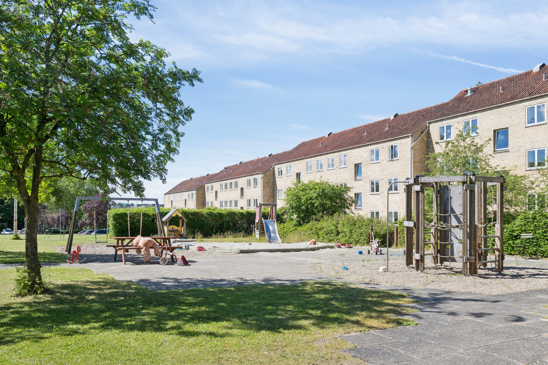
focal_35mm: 30
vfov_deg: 43.6
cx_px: 274
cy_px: 182
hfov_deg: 61.9
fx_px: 457
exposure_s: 1/250
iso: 160
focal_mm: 20
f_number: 9
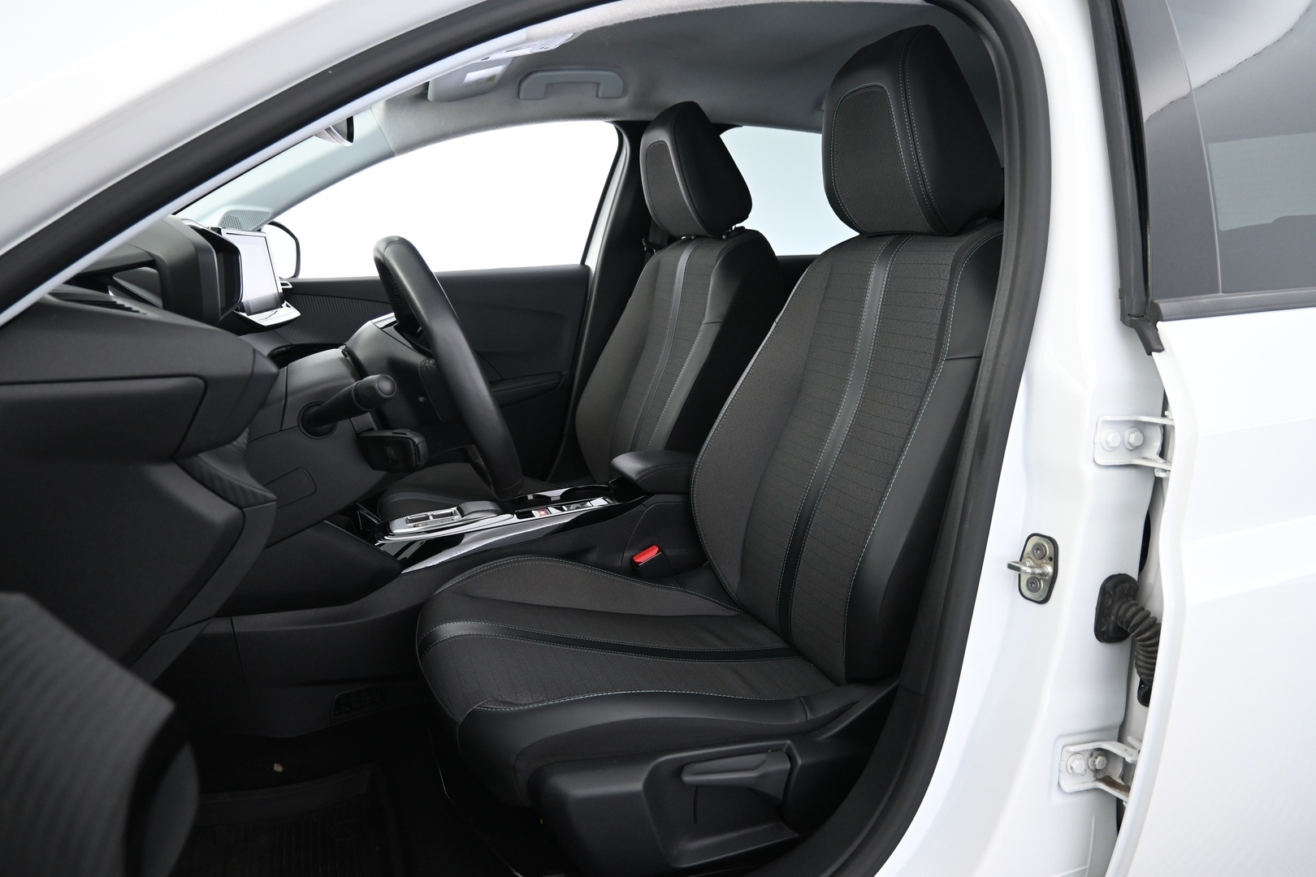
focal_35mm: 24
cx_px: 658
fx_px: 877
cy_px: 438
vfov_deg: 53.1
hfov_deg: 73.7
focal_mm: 16
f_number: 3.5
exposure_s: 1/25
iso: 1000
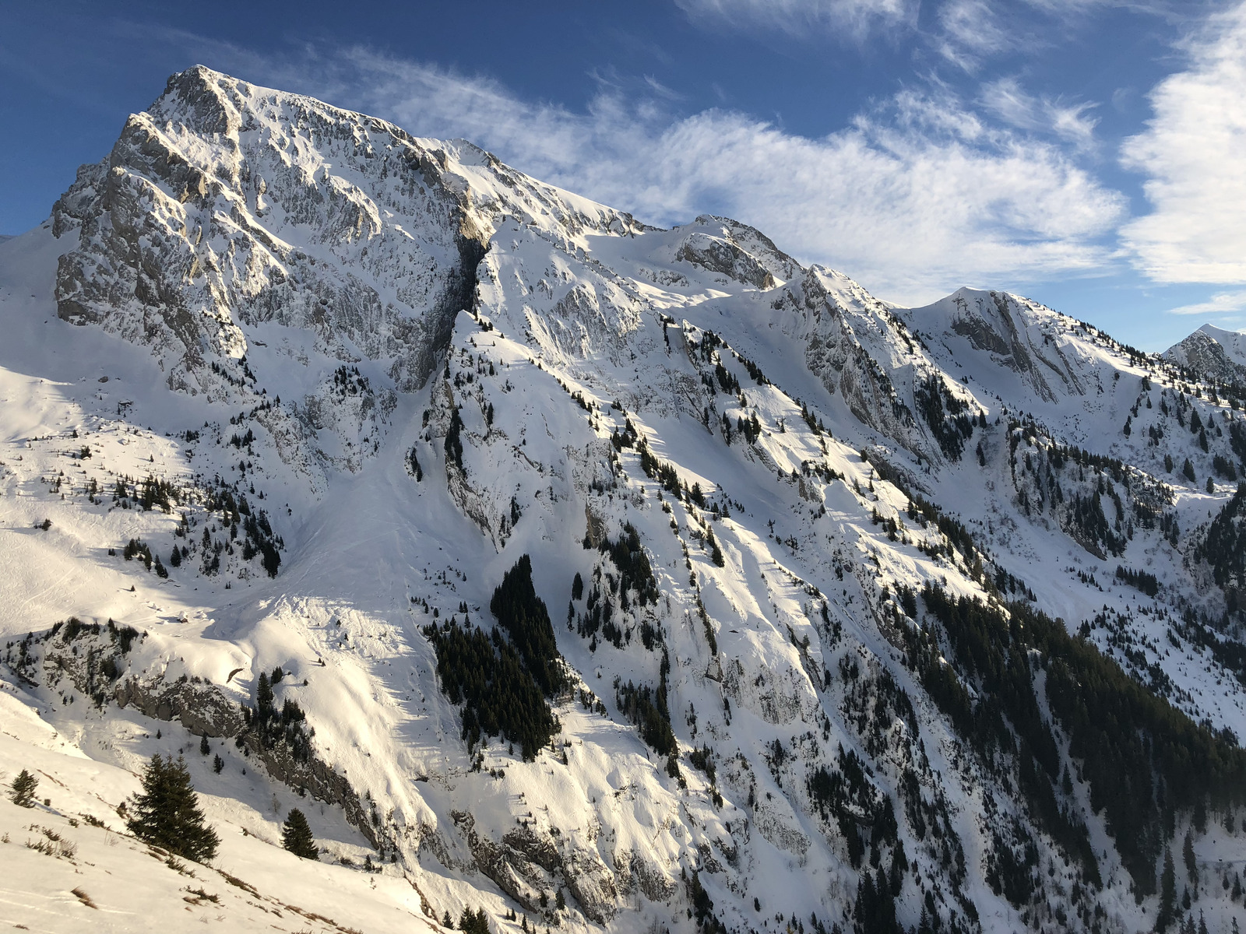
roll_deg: +3.6
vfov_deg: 49.7
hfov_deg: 63.4
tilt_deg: -0.2
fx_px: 1008
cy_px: 467
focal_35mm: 28
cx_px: 623
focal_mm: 4
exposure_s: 1/2000
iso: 20
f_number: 1.8
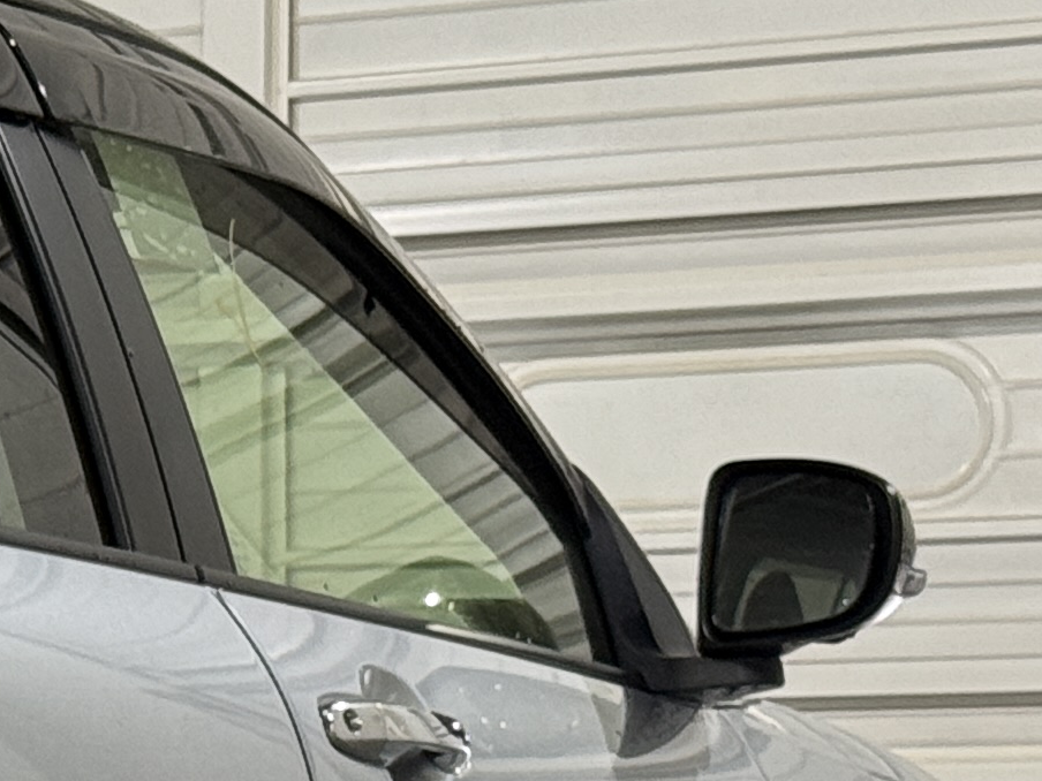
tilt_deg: +0.0
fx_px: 6442
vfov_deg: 6.9
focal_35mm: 214
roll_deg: +0.0
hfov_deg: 8.8
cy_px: 1002
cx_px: -949
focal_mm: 6.76
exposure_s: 1/60
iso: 125
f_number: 1.78
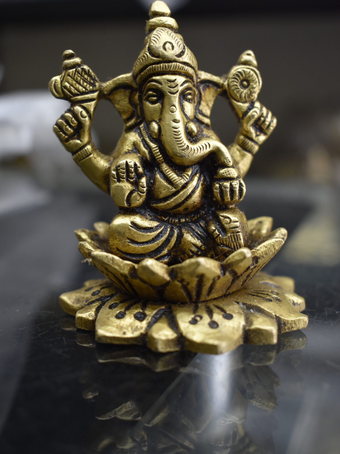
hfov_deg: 29.7
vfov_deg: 38.9
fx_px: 642
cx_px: 171
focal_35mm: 49
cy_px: 215
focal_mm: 30
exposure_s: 1/60
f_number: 4.2
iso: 1000
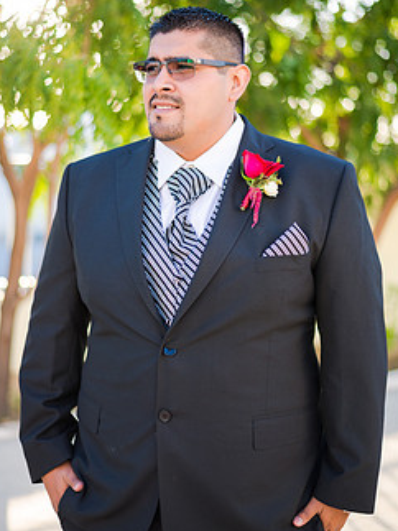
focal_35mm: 67
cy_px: 224
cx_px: 196
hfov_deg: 21.9
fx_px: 1028
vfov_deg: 28.9
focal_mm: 50
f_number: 1.8
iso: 125
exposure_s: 1/500
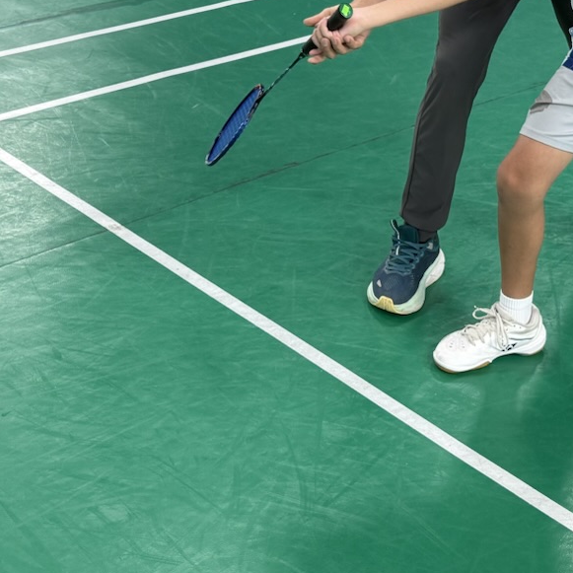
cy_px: -78
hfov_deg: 23.7
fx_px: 1367
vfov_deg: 22.2
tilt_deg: -13.7
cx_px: 259
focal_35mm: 73
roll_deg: -2.7
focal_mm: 6.76
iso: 125
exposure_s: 1/60
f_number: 1.78
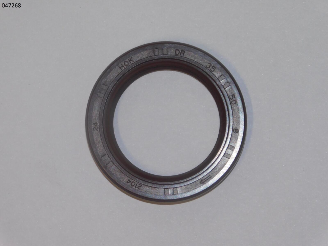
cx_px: 164
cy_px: 123
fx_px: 2520
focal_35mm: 266
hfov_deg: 7.4
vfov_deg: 5.6
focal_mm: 47.2
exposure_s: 1/60
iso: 200
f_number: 5.7
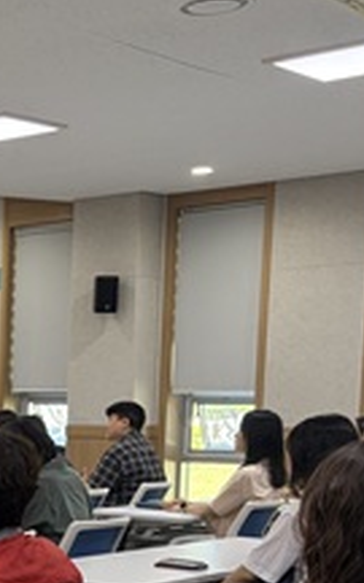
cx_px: -329
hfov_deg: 13.7
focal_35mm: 83
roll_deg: +0.5
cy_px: 538
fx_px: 1317
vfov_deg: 24.1
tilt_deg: -6.2
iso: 200
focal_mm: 5.96
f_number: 1.6
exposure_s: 1/120
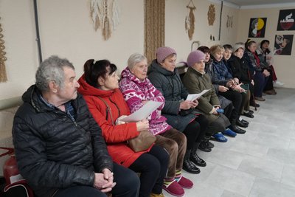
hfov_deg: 61.9
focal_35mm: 30
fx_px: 246
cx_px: 148
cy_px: 98
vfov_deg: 43.6
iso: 4000
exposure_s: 1/160
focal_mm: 30
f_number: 4
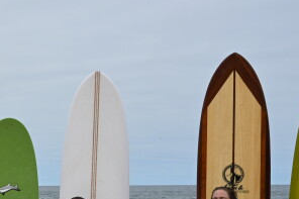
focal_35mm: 134
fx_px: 1112
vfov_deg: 10.1
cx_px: -85
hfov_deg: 14.7
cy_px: 206
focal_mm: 50
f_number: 16
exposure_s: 1/1000
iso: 1000
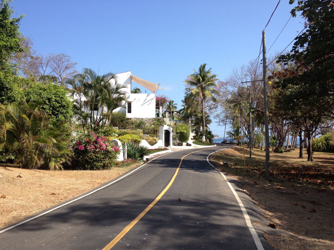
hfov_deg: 52.6
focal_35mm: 35
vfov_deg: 40.7
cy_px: 125
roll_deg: +0.4
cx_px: 167
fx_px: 338
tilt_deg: -0.4
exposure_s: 1/1104
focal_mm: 4.28
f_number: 2.4
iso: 50
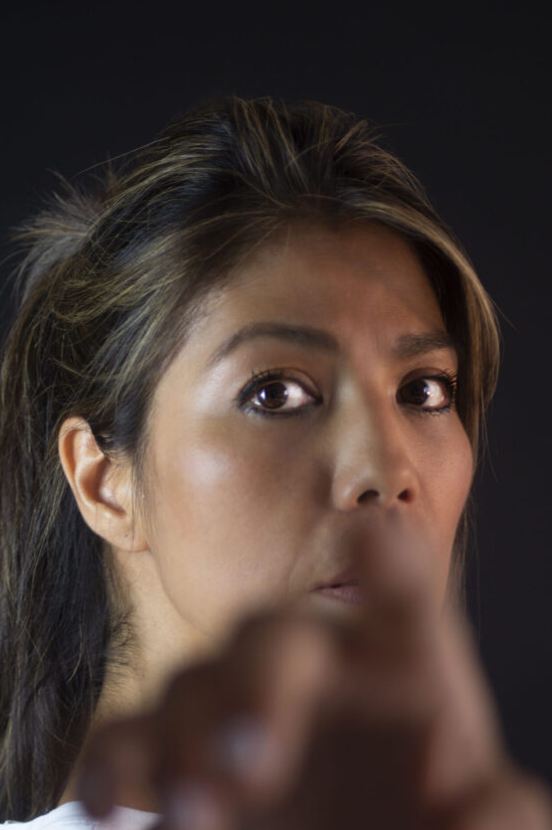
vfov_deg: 18.2
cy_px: 477
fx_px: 2595
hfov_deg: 12.1
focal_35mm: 113
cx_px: 294
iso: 200
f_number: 4.5
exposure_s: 1/80
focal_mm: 55
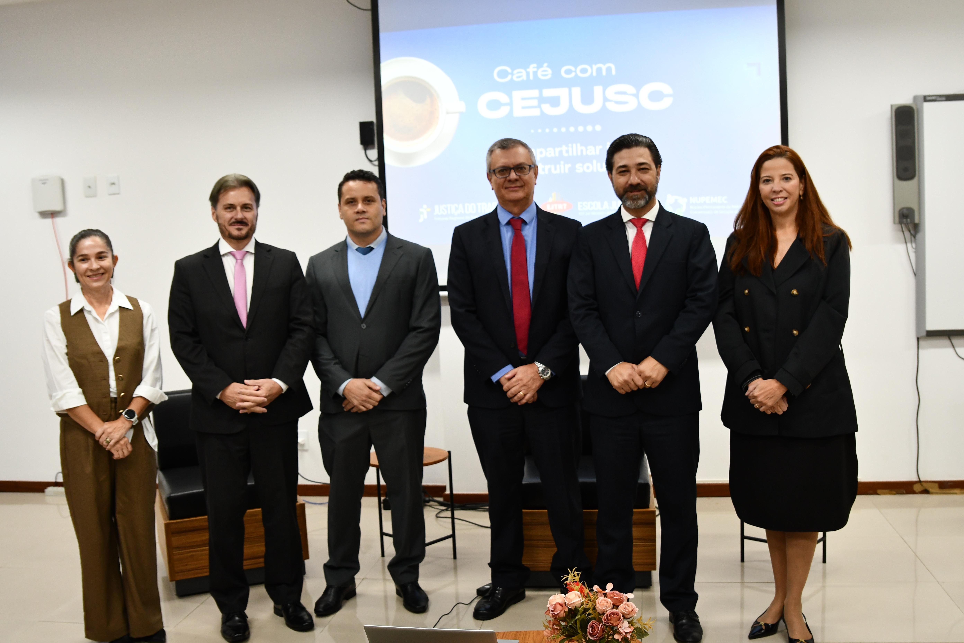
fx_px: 964
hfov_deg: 53.1
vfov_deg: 36.9
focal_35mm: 36
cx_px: 482
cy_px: 322
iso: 800
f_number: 2.8
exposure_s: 1/200
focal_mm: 24
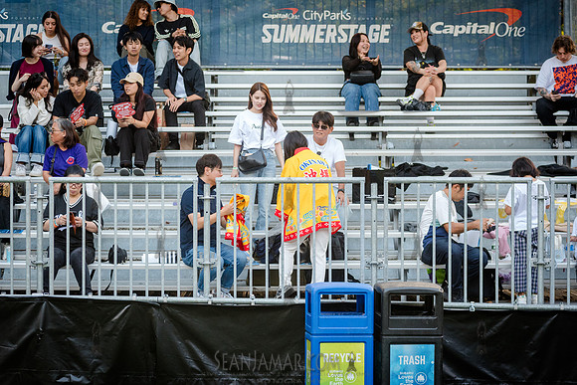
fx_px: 1734
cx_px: 288
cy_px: 192
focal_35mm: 108
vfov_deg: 12.7
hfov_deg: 18.9
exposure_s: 1/800
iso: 2000
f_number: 4
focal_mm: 105
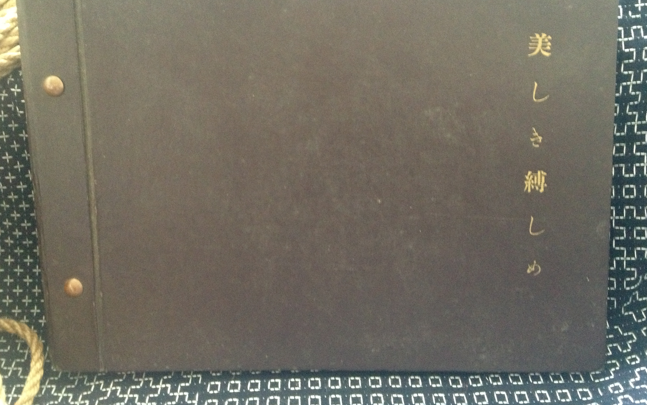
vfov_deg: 33.5
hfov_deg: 51.5
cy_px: 173
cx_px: 322
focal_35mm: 38
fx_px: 670
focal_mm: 4.28
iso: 500
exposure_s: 1/15
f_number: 2.4
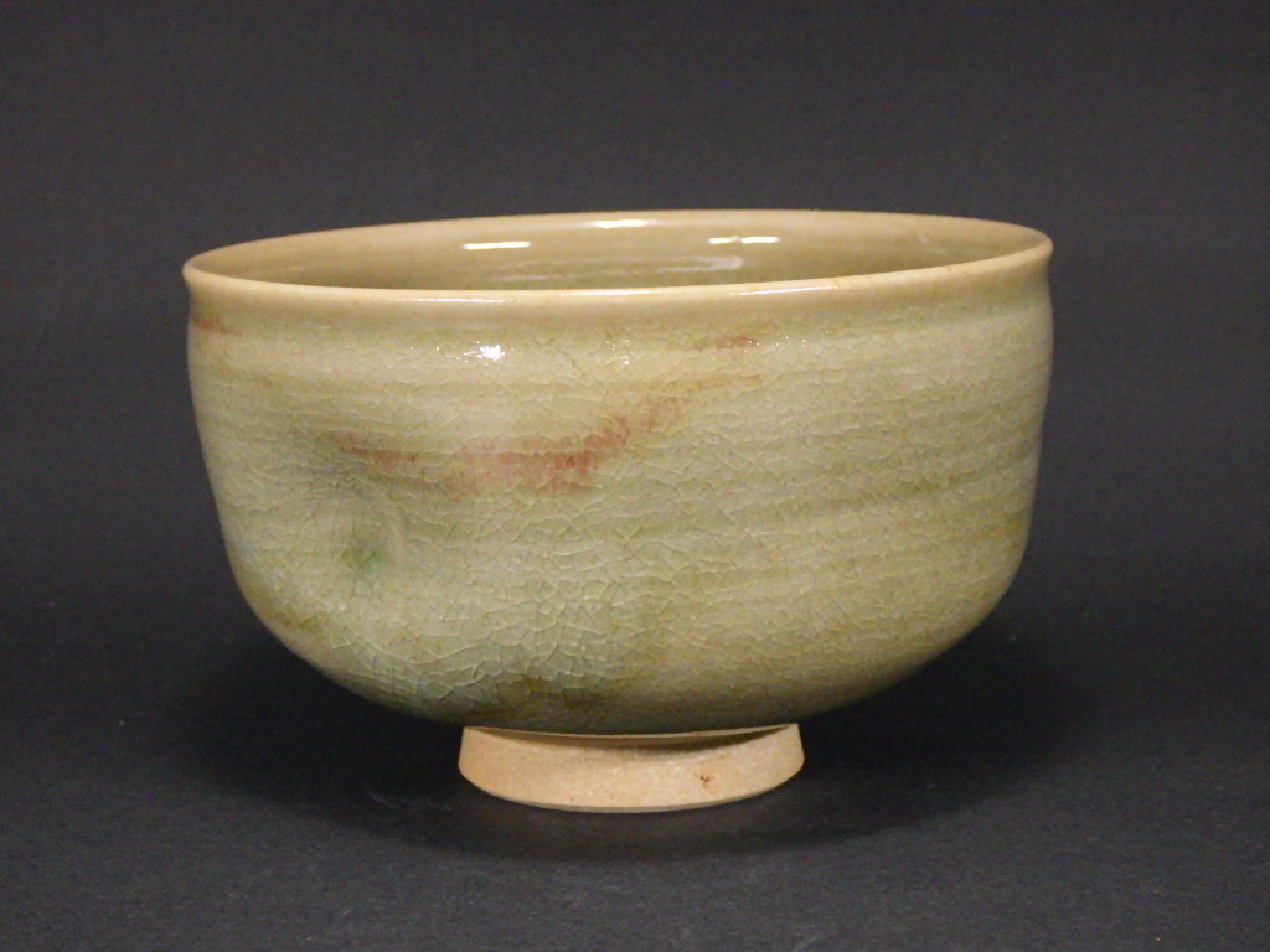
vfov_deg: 19.1
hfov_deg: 25.3
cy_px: 476
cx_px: 635
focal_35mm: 77
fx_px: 2825
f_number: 4.8
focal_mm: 13.7
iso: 400
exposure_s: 1/30
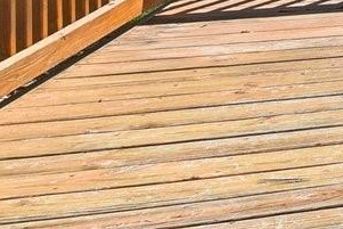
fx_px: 972
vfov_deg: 11.7
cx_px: 1023
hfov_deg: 11.5
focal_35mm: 102
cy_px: -267
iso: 200
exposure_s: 1/400
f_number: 8
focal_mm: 15
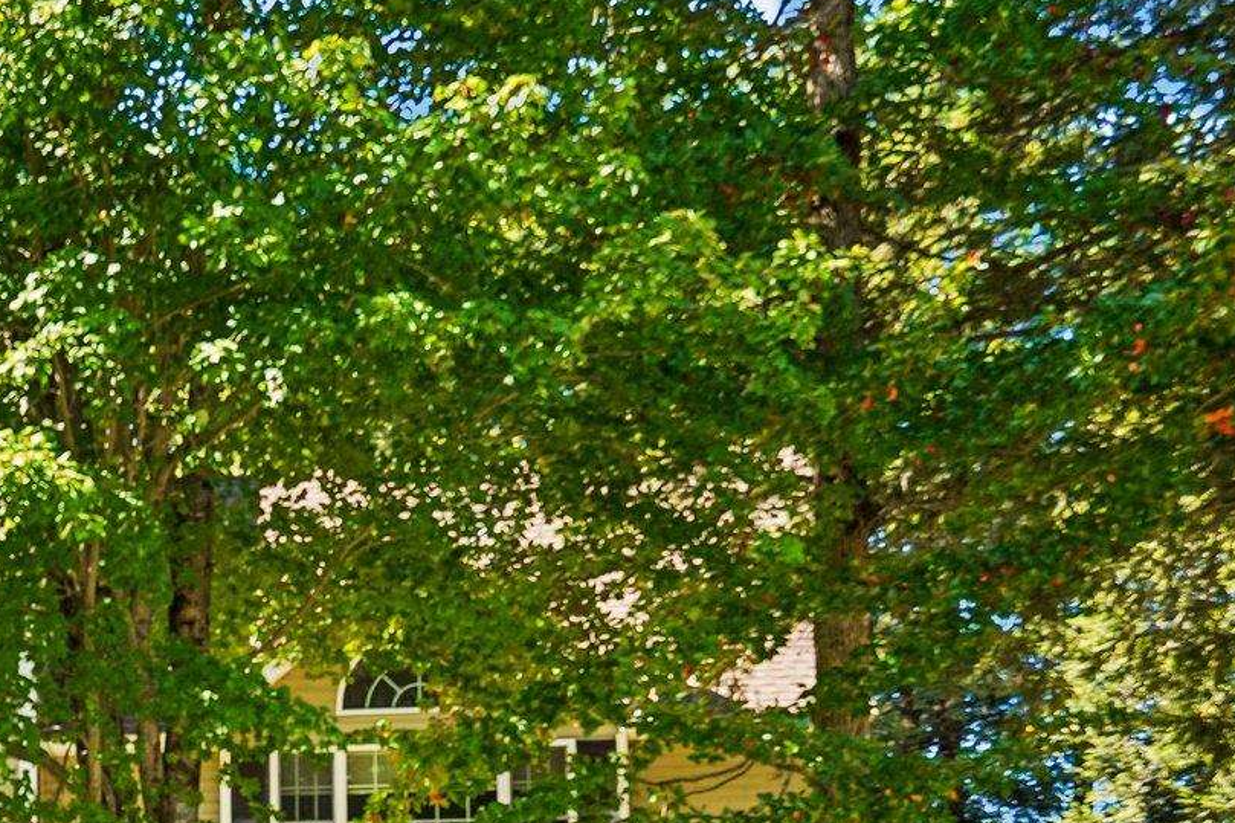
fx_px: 2778
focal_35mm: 81
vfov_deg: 16.7
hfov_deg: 23.1
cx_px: -215
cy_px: 676
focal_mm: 32
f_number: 8
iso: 100
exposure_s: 1/40
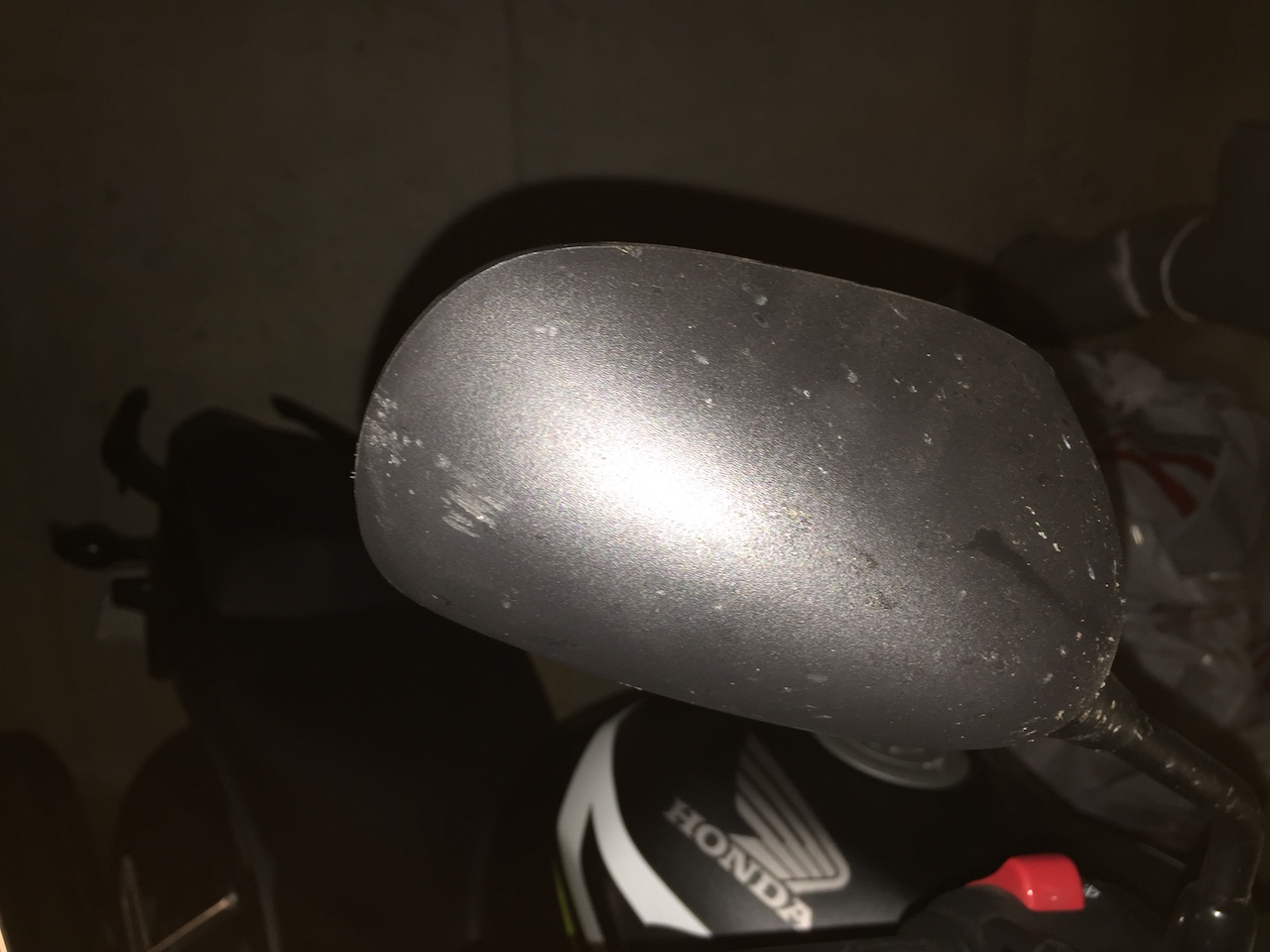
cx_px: 635
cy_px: 476
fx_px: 1064
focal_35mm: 29
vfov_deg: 48.2
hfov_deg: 61.7
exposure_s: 1/17
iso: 40
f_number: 2.2
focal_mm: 4.15
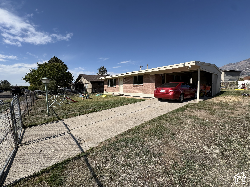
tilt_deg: -3.6
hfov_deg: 102.1
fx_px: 101
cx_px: 125
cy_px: 94
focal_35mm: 14
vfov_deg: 85.7
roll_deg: +1.1
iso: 50
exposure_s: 1/3106
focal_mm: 2.22
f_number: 2.2
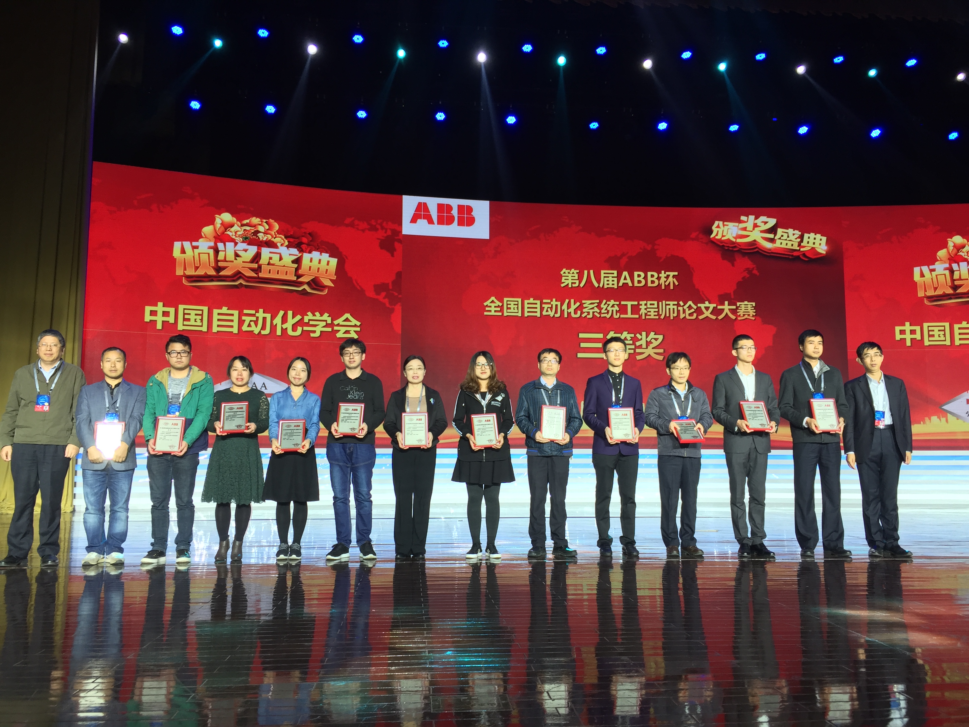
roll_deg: -0.3
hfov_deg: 61.7
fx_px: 812
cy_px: 364
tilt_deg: +5.3
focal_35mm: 29
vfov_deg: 48.2
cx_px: 484
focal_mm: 4.15
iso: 32
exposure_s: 1/50
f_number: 2.2
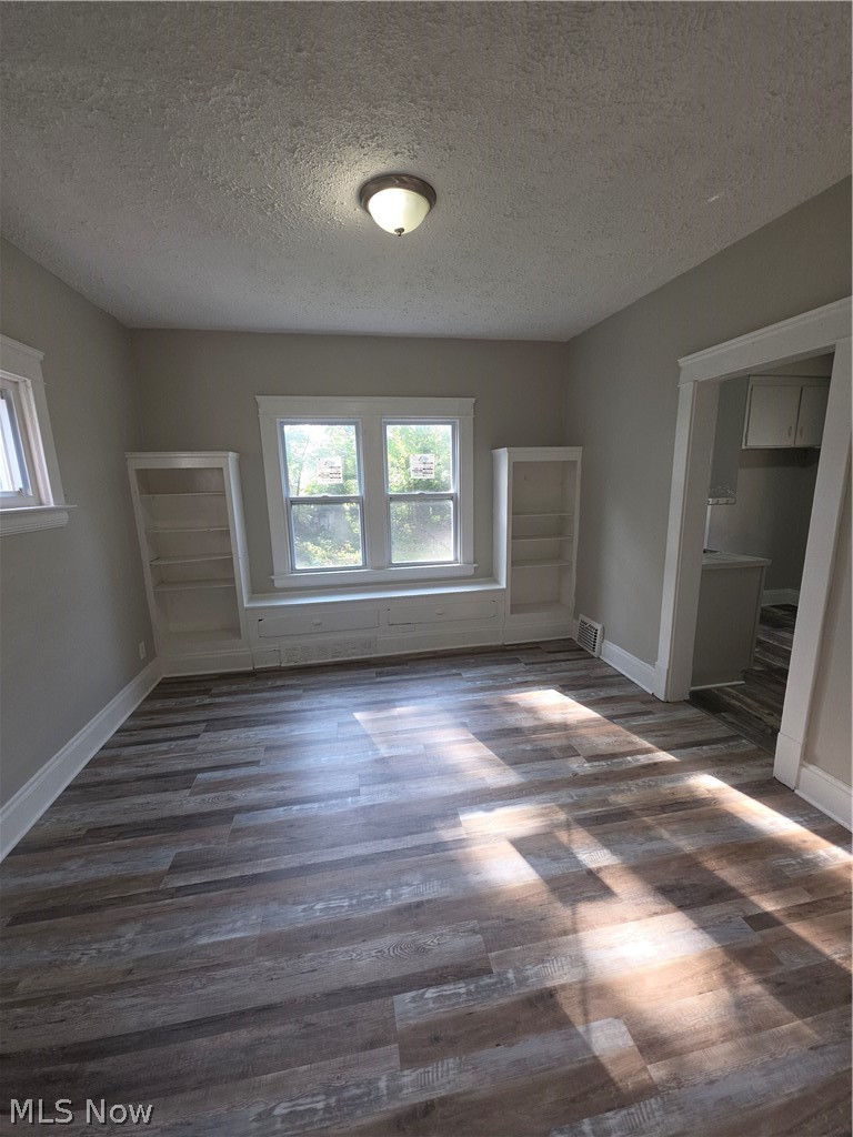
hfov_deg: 89.9
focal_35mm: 13
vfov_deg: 106.2
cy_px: 568
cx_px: 426
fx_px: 427
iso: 40
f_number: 1.9
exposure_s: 1/60
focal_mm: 2.2
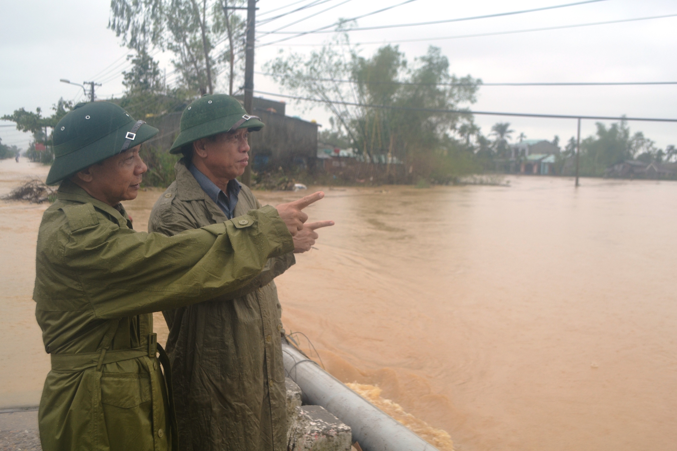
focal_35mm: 39
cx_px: 338
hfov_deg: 49.6
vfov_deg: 34.2
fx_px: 733
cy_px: 226
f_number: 5.6
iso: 200
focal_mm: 26
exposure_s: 1/125
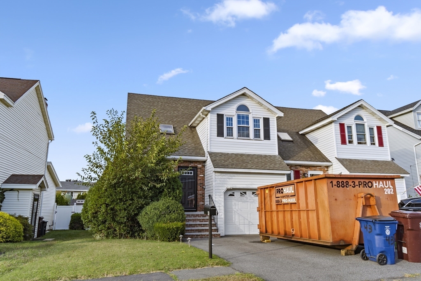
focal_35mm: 27
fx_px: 316
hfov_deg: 67.4
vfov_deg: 47.9
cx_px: 210
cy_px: 140
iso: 100
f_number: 9
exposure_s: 1/125
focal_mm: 18
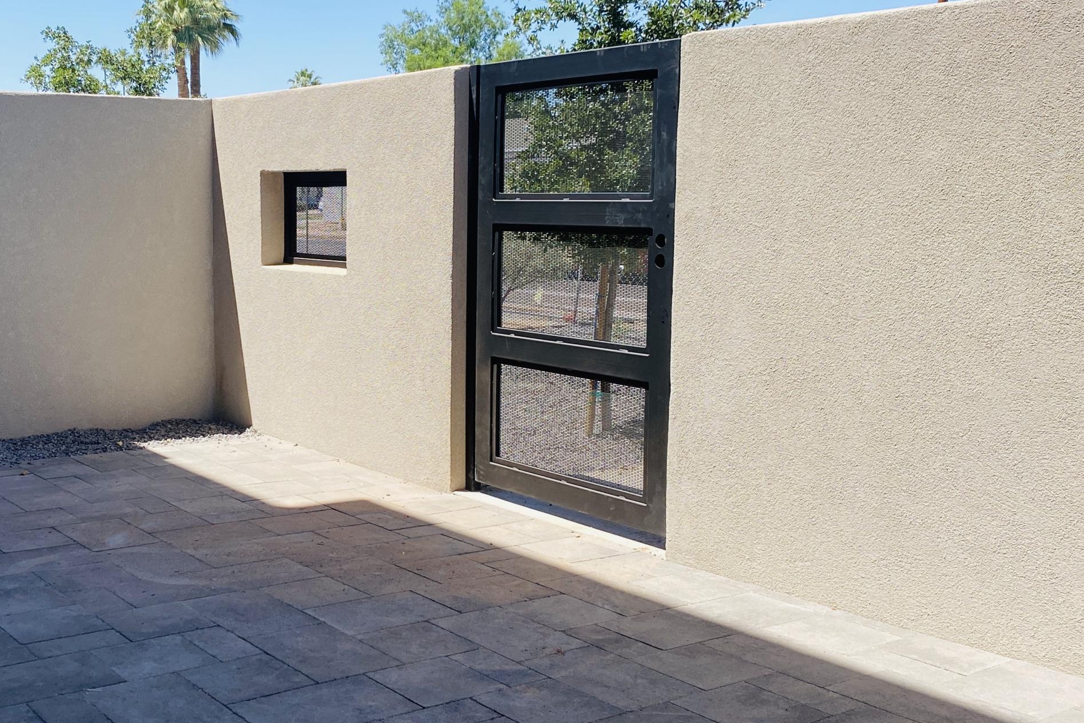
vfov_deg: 31.2
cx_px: 318
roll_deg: -0.2
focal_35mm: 43
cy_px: 363
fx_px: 1295
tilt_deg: -7.1
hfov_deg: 44.4
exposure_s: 1/1965
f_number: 1.8
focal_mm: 4.25
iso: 32
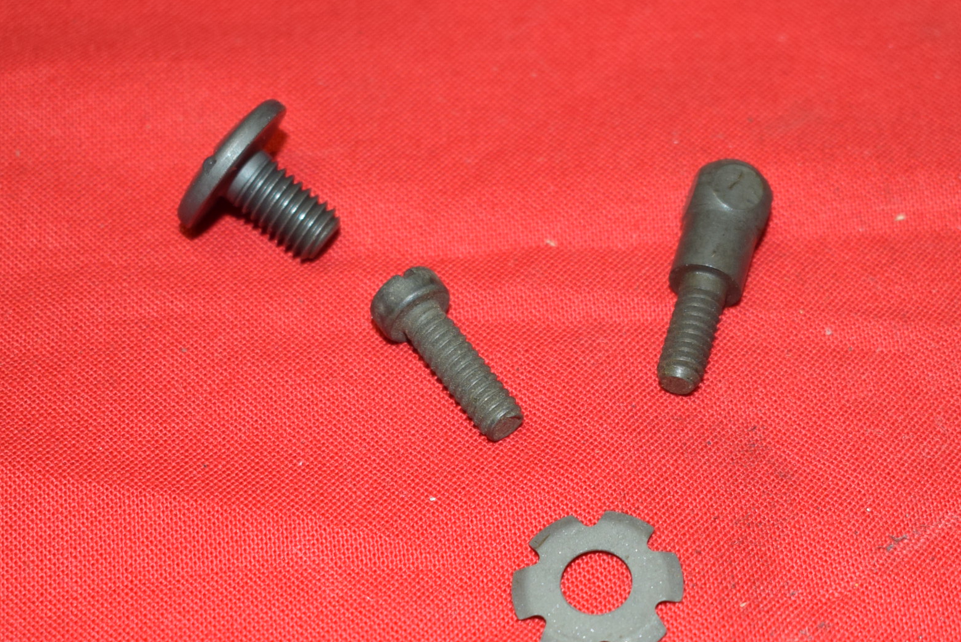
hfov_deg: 20.8
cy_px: 543
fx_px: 2618
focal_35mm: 98
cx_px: 543
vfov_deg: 13.9
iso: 500
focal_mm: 34
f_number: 5
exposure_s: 1/80
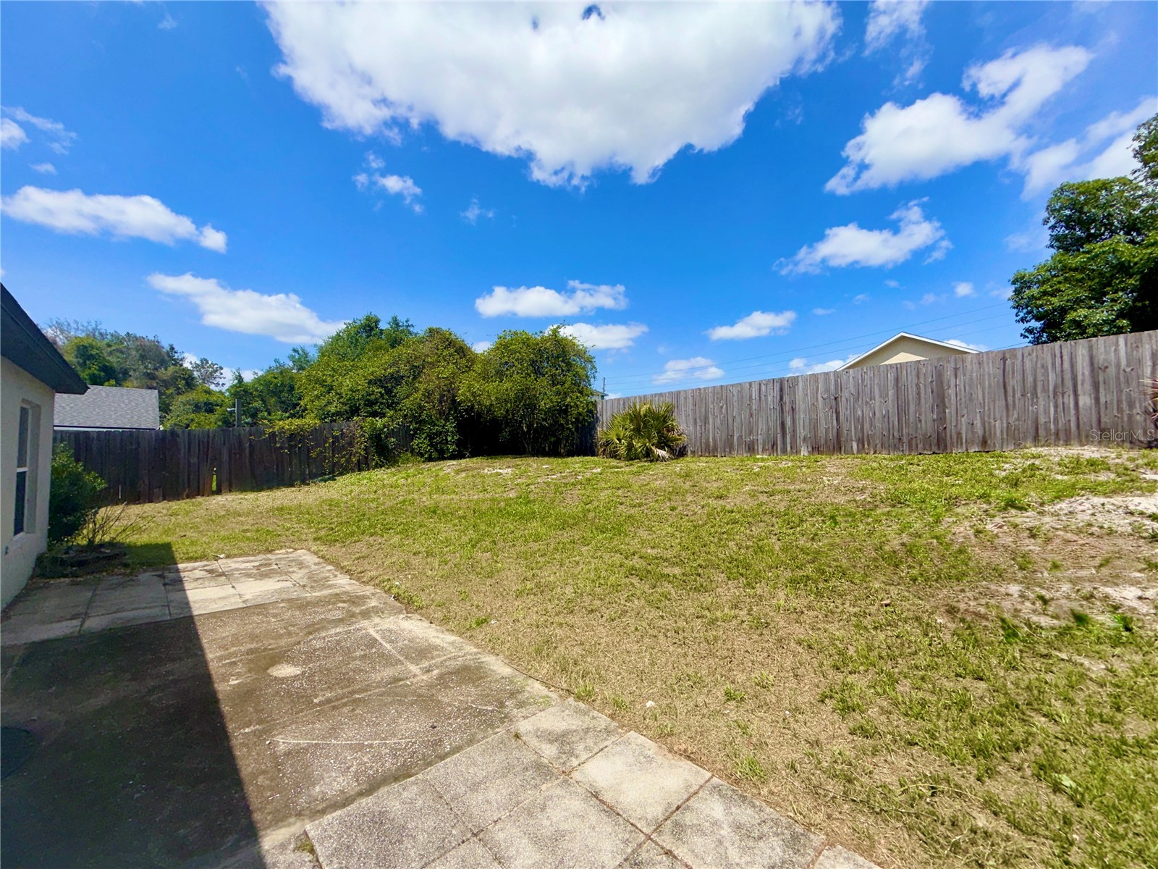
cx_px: 579
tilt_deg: +0.3
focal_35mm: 14
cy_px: 434
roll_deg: +0.7
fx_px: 468
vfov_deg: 85.7
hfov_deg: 102.1
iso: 16
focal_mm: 2.22
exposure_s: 1/1534
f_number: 2.2
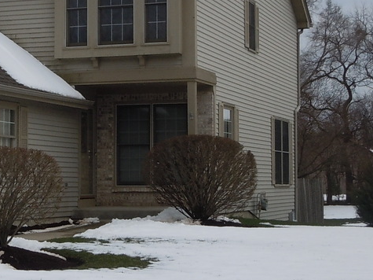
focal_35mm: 100
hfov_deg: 19.3
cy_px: 112
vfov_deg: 14.8
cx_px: 38
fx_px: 1077
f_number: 4
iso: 100
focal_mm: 5.9
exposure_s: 1/800
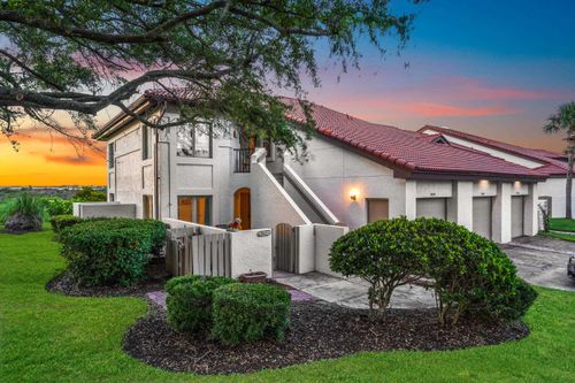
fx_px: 335
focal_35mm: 21
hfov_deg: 81.2
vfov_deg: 59.5
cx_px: 288
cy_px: 192
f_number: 8
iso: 100
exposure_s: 4
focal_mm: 21
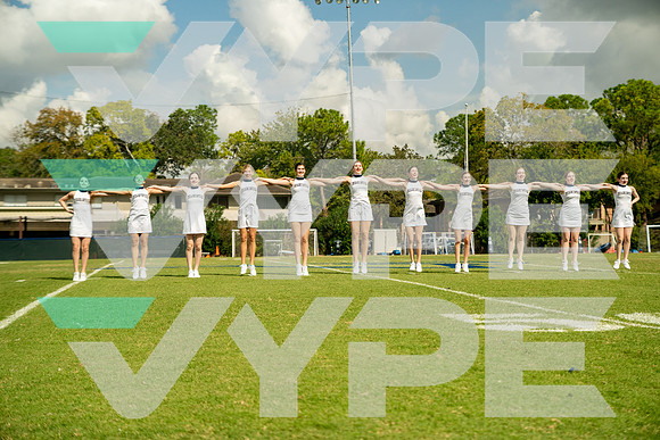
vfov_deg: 21.9
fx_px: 1137
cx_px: 330
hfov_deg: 32.4
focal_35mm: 62
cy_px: 220
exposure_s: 1/800
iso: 800
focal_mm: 62
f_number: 3.5
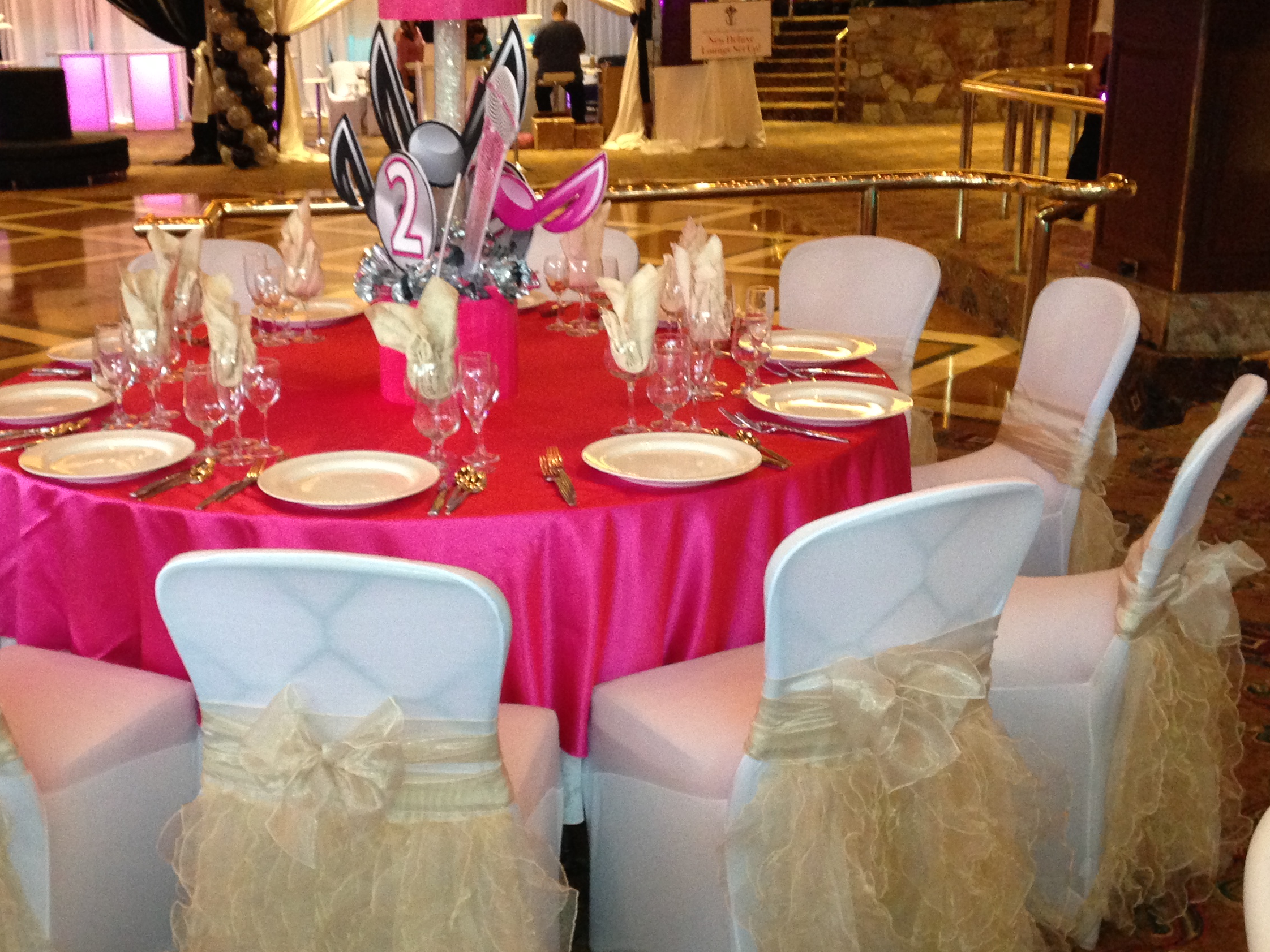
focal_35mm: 48
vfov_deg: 30.3
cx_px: 432
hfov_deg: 39.2
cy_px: 508
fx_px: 1761
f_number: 2.4
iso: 320
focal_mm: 4.13
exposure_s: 1/20
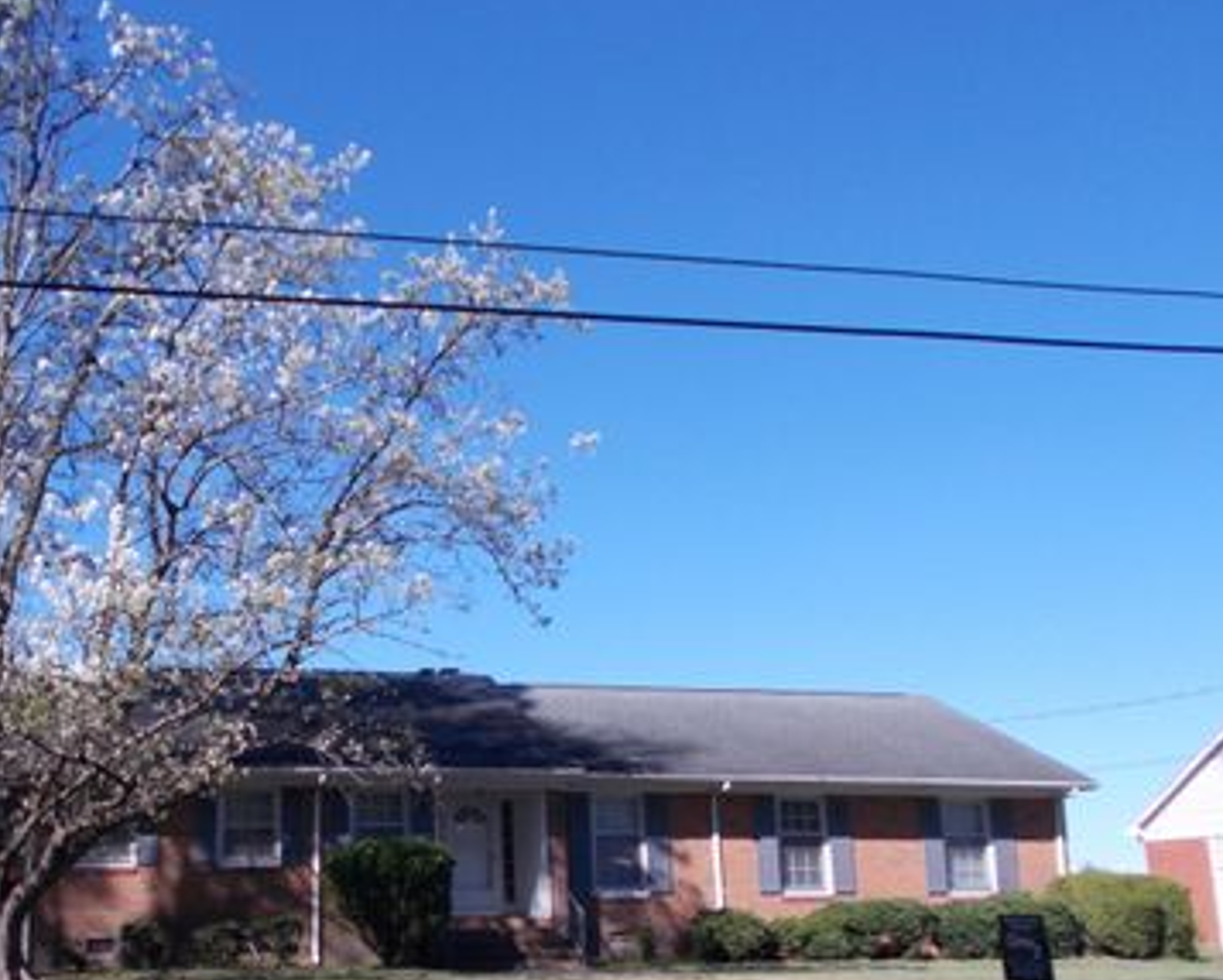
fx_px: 1485
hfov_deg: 44.1
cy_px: 625
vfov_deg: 36.3
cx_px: 411
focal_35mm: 41
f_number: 8.6
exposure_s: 1/125
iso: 80
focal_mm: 5.3
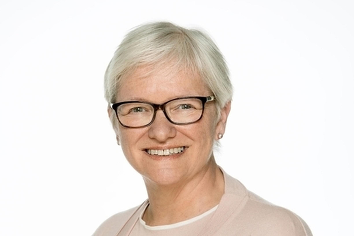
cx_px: 177
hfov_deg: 18.3
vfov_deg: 12.2
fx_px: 1101
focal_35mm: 112
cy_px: 118
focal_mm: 112
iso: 400
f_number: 5.6
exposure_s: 1/160
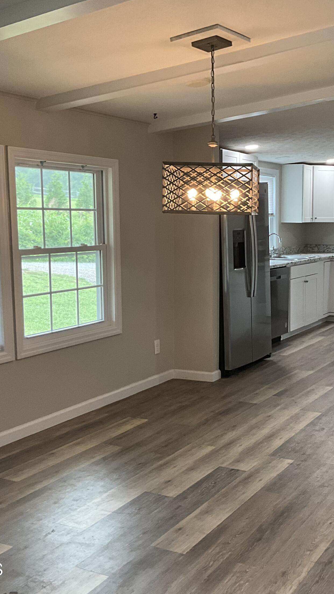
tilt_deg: -7.4
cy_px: 294
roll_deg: -0.6
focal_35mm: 43
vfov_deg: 47.4
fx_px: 677
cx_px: 279
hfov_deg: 27.0
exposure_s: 1/60
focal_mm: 3
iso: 80
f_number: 1.8
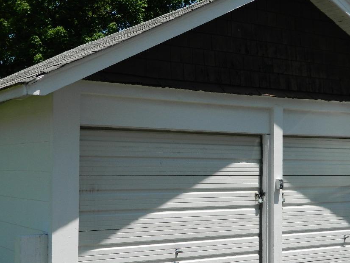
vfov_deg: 24.0
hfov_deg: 31.7
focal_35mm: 61
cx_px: 176
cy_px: 159
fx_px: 617
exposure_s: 1/160
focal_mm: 6.2
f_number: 9.4
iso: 80
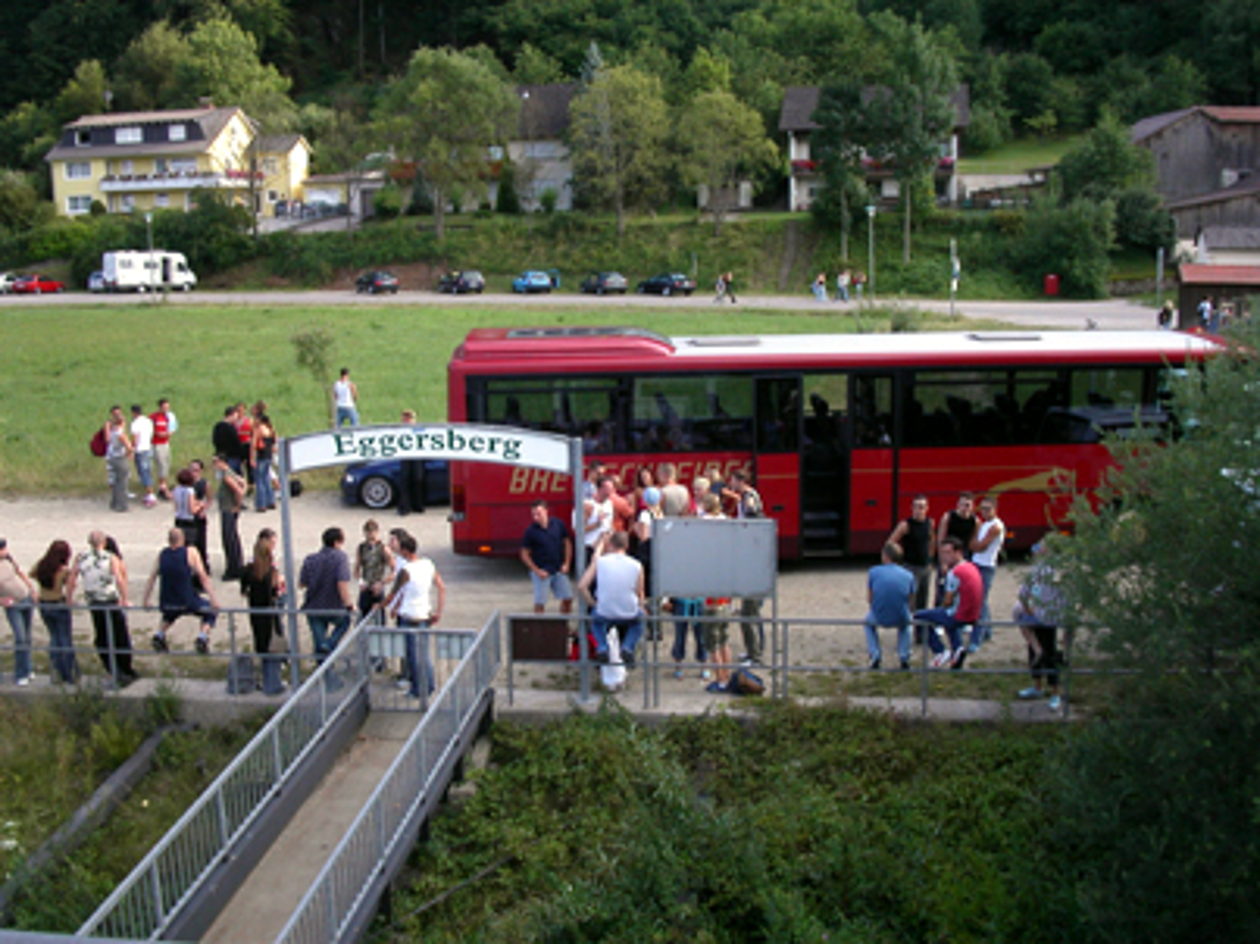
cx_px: 630
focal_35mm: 38
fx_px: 1383
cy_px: 472
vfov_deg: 37.7
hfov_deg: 49.0
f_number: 8
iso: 100
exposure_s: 1/60
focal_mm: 7.8
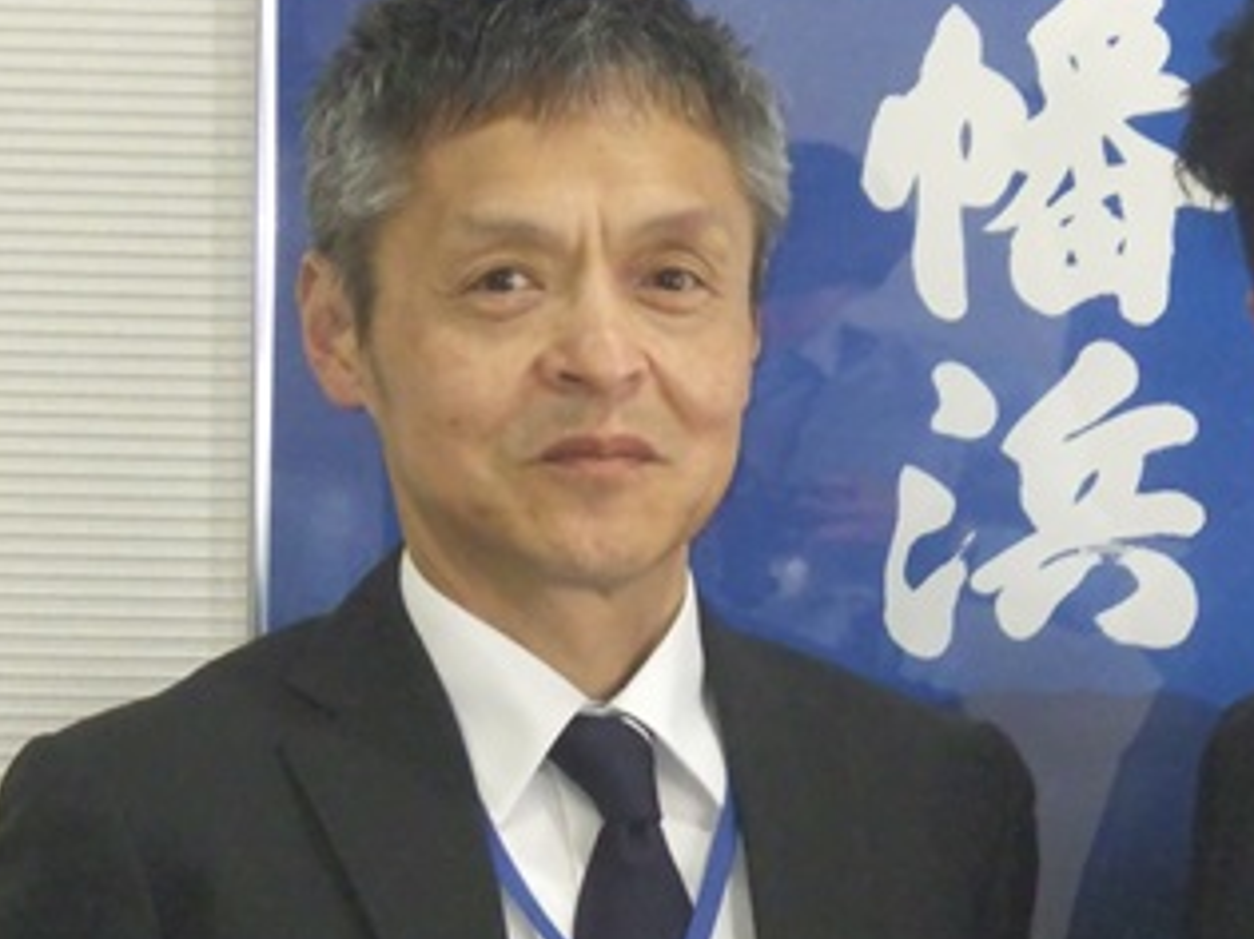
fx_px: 6917
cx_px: 979
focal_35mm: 191
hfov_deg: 10.3
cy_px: 577
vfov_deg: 7.8
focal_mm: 16.7
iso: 1600
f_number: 5
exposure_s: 1/100
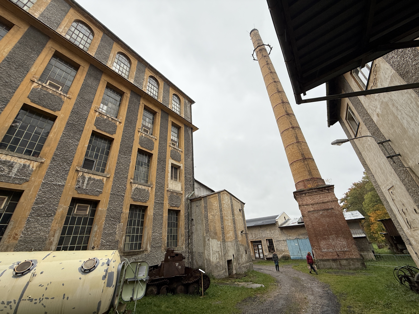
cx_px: 210
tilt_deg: +27.5
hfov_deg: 102.1
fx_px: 169
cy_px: 157
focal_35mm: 14
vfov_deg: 85.7
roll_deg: +4.1
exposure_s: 1/121
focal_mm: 2.22
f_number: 2.2
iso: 32
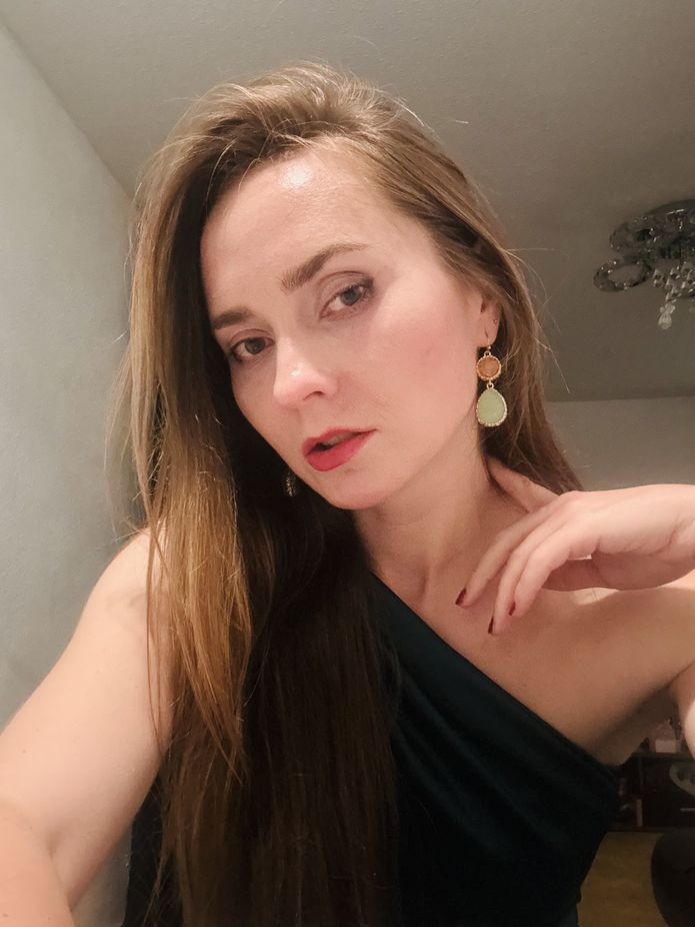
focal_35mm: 30
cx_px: 348
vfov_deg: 60.0
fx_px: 803
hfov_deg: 46.8
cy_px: 464
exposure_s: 1/25
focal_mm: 2.69
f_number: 1.9
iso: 500
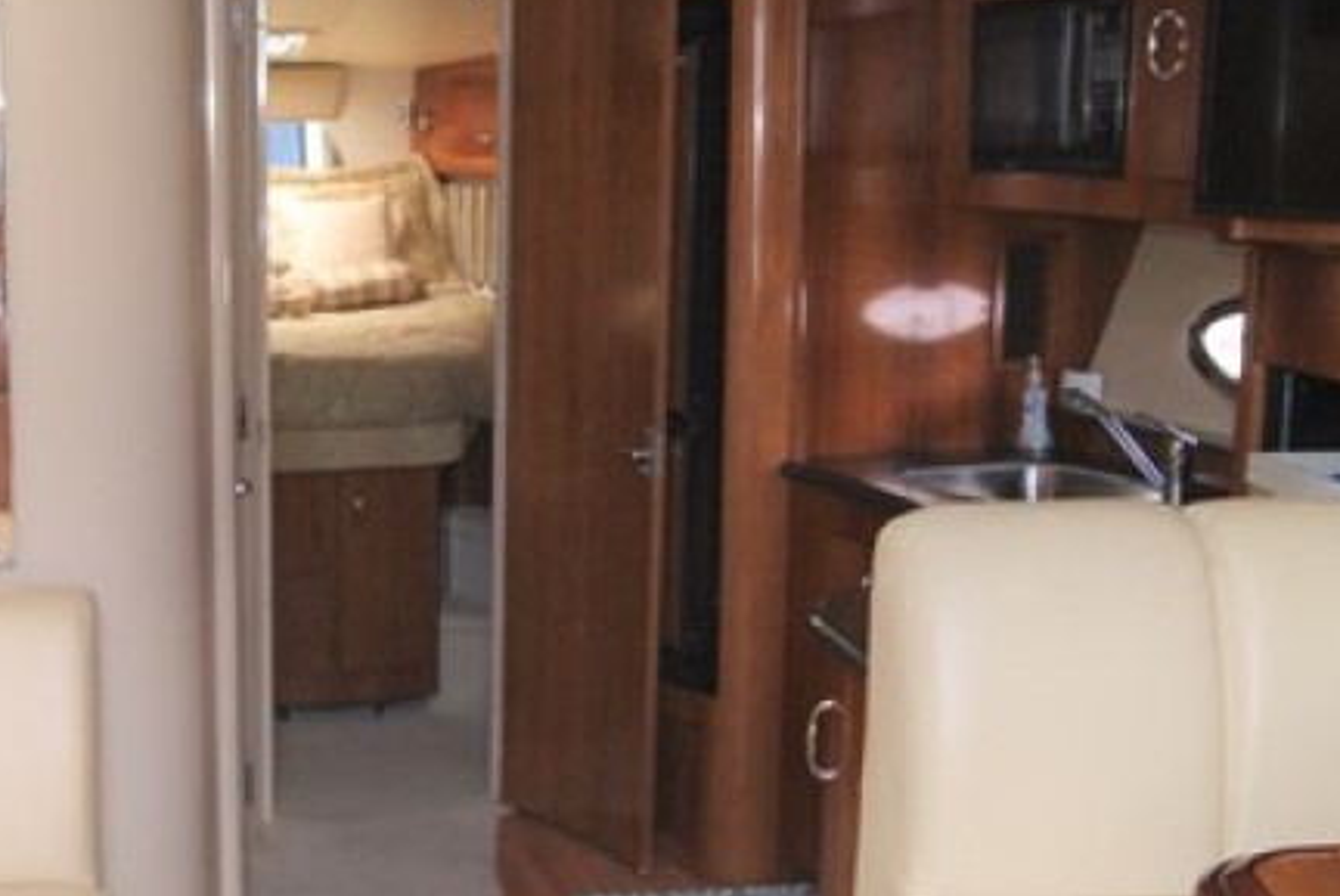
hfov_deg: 35.4
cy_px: 366
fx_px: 2087
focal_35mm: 56
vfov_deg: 24.2
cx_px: 510
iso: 400
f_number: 5.6
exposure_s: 1/60
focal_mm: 18
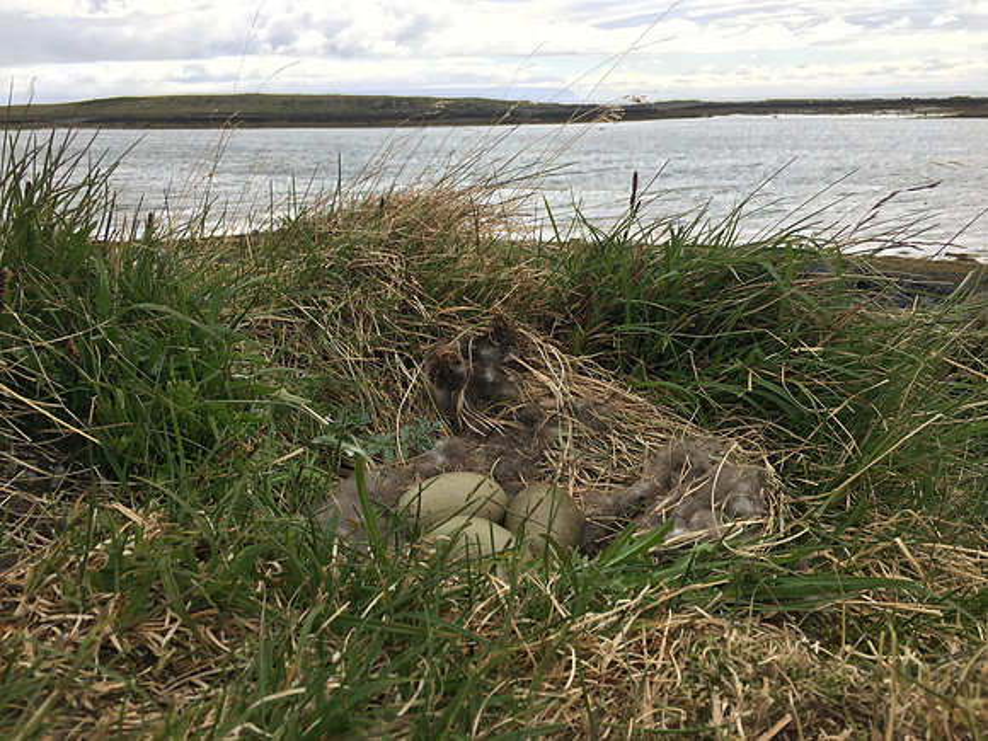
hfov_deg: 61.7
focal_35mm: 29
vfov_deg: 48.2
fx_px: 828
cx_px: 494
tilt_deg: -18.7
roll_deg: +2.4
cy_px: 370
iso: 25
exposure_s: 1/503
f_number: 2.2
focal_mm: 4.15
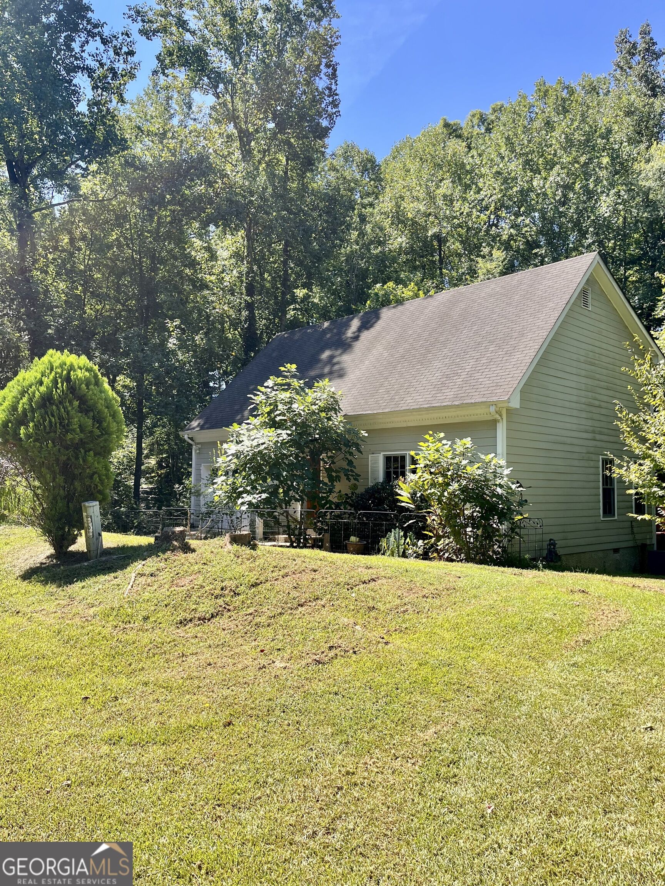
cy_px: 443
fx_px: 666
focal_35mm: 26
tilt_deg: +3.8
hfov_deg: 53.1
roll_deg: +0.5
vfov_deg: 67.3
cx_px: 332
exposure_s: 1/928
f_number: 1.6
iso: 50
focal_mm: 5.1
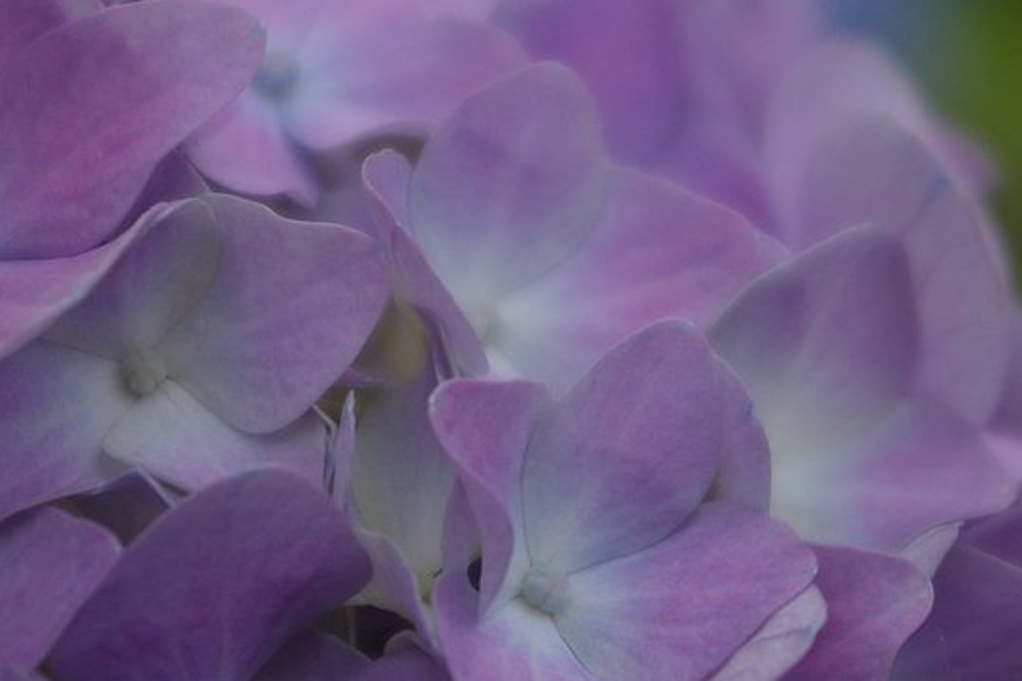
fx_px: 4426
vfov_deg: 8.8
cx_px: 635
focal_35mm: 156
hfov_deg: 13.2
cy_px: 199
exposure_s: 1/500
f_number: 5.6
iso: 200
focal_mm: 55
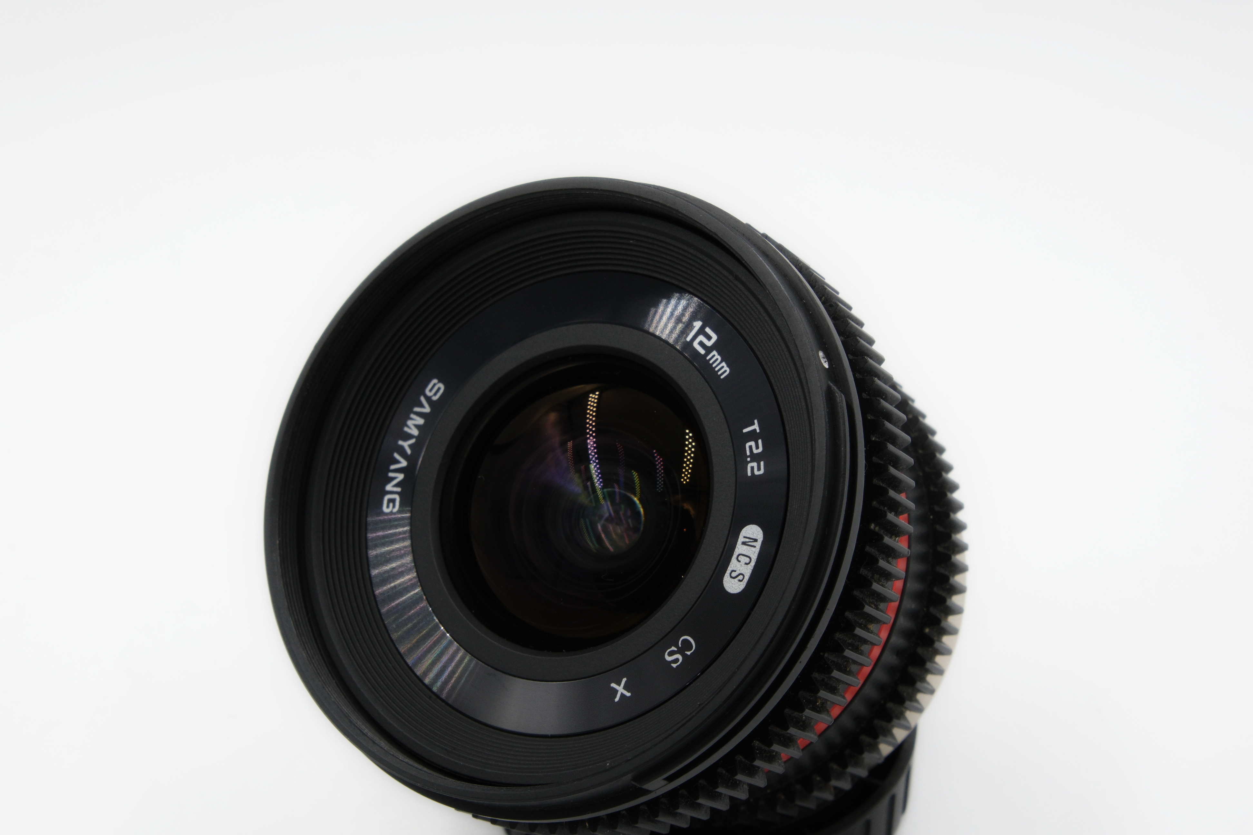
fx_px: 2889
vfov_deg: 16.5
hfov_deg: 24.5
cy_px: 418
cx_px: 626
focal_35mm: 83
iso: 800
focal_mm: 55
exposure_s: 1/125
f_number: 14
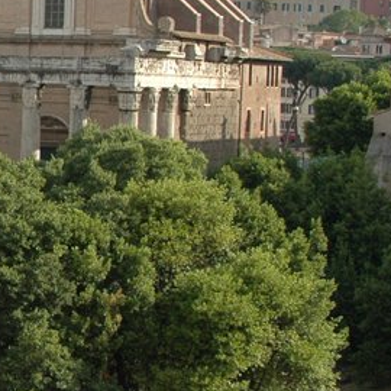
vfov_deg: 15.4
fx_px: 1444
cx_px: -242
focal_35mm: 113
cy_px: 158
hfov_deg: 14.2
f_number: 9
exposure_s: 1/320
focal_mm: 24
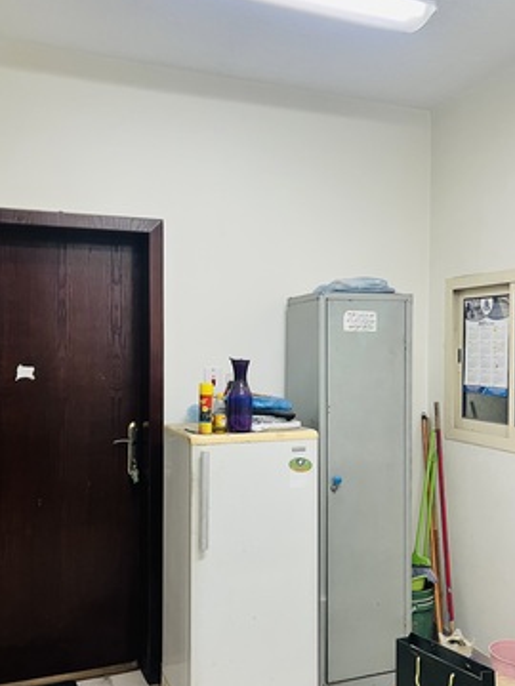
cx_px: 266
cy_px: 348
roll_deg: +0.4
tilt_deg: -1.4
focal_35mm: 33
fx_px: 655
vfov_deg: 55.4
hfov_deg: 42.9
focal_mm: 5.1
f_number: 1.6
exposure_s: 1/60
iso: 125
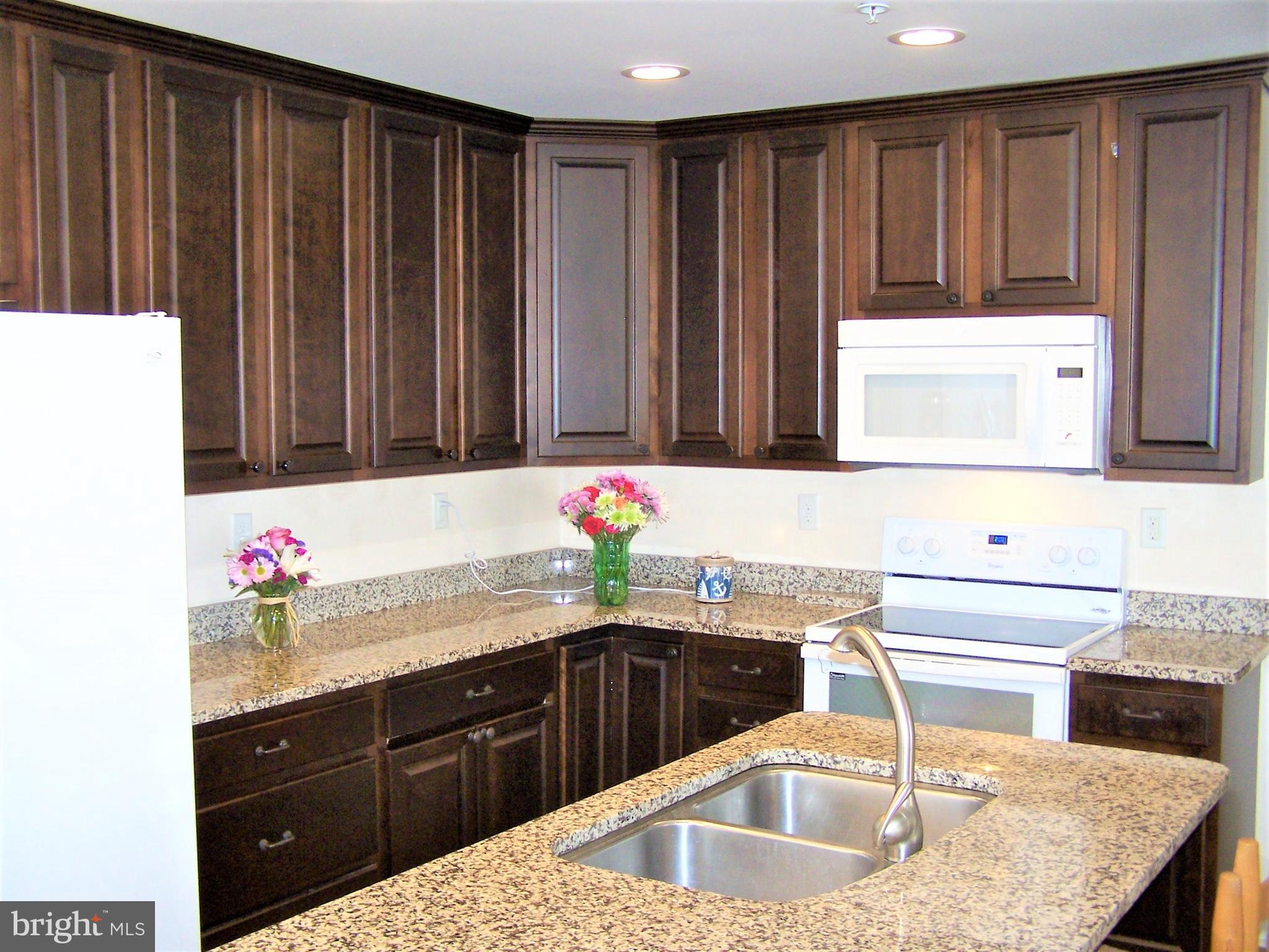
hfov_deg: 49.0
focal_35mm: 38
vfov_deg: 37.7
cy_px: 476
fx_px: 1393
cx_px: 634
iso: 140
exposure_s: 1/60
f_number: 2.8
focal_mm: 6.3
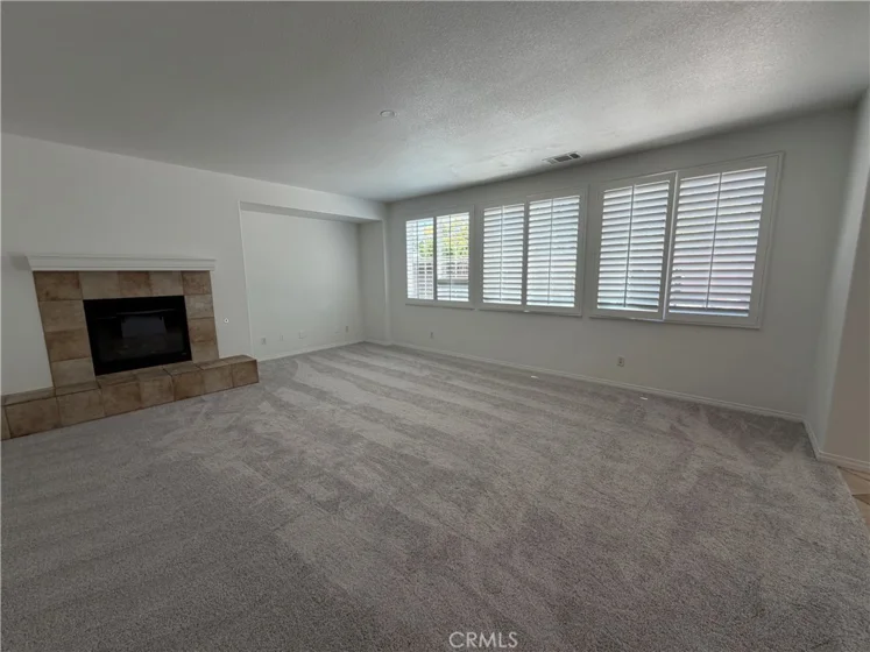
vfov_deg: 85.7
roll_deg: +1.4
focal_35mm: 14
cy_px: 326
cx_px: 435
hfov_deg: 102.1
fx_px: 352
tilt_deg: -8.1
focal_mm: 2.22
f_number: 2.2
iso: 80
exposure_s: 1/121
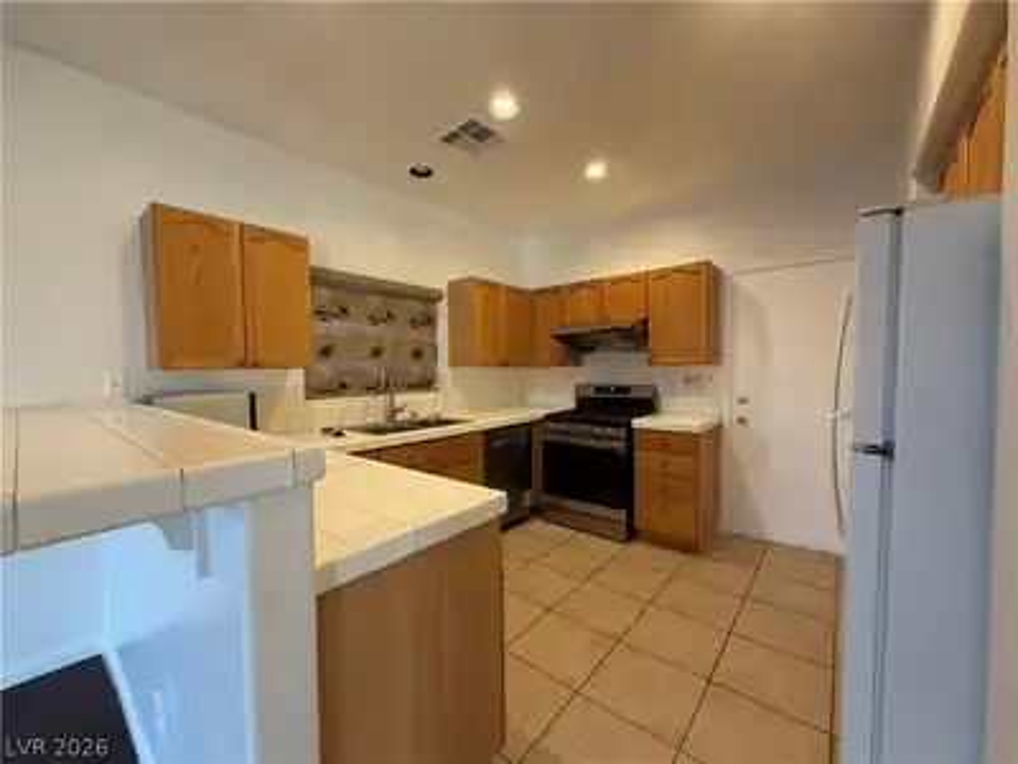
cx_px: 509
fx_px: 412
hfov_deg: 102.1
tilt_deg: -1.7
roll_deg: +0.9
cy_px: 382
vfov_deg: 85.7
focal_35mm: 14
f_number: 2.2
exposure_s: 1/60
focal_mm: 2.22
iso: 200
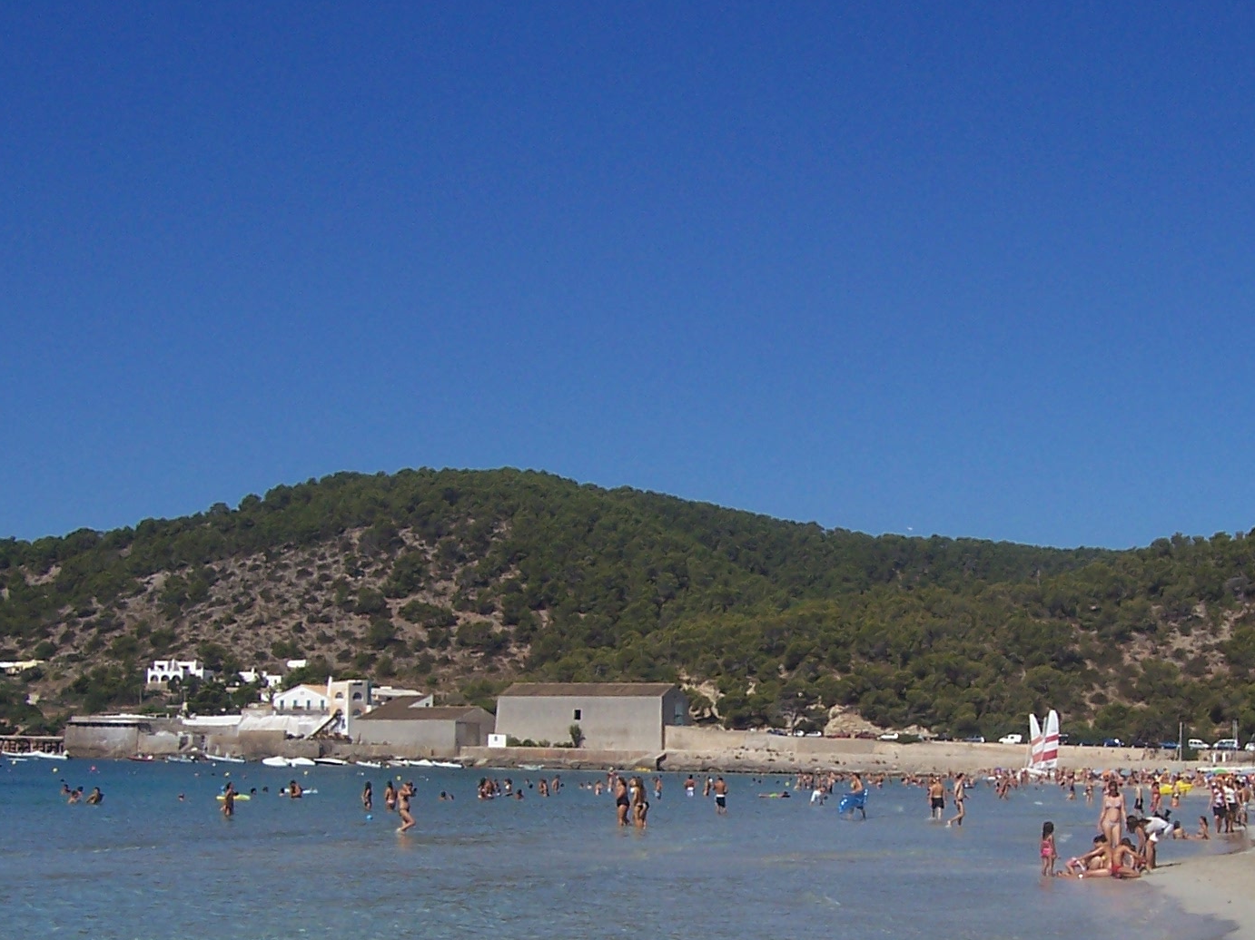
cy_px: 804
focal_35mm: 63
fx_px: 2284
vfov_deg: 22.8
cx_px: 834
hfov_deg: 30.5
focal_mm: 5.6
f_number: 5.6
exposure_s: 1/1000
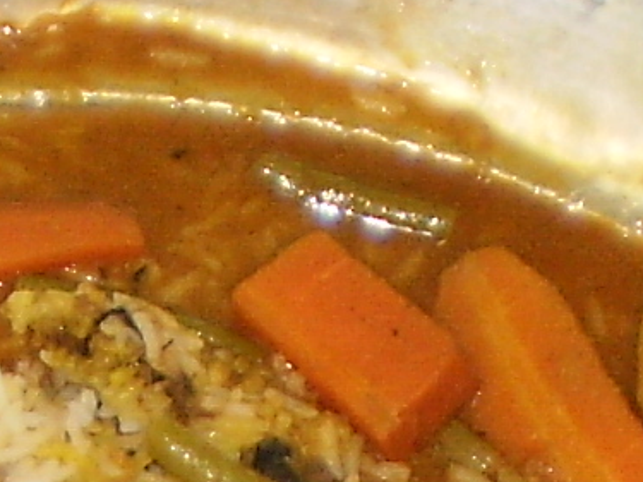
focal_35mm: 246
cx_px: -24
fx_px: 4568
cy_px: 1158
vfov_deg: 5.8
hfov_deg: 8.0
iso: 125
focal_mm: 6.3
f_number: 3.1
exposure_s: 1/30
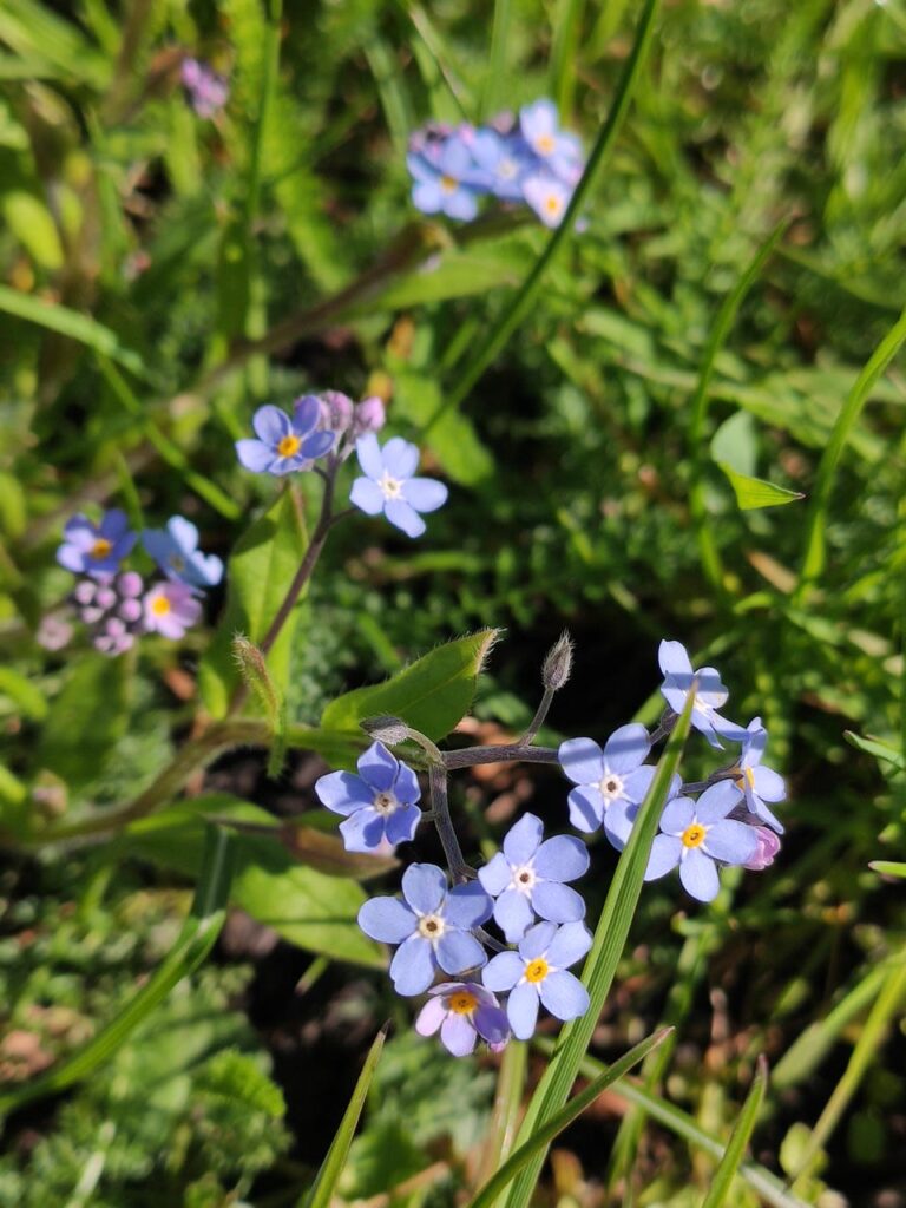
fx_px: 1815
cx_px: 453
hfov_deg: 28.0
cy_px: 604
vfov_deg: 36.8
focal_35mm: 52
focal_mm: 4.77
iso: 112
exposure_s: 1/1819
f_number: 1.75
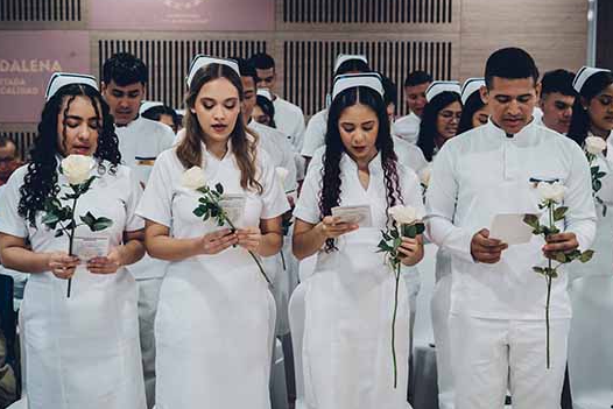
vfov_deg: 23.8
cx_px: 298
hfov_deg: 35.0
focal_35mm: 57
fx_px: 971
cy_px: 198
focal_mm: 50
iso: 1250
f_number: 3.2
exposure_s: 1/200
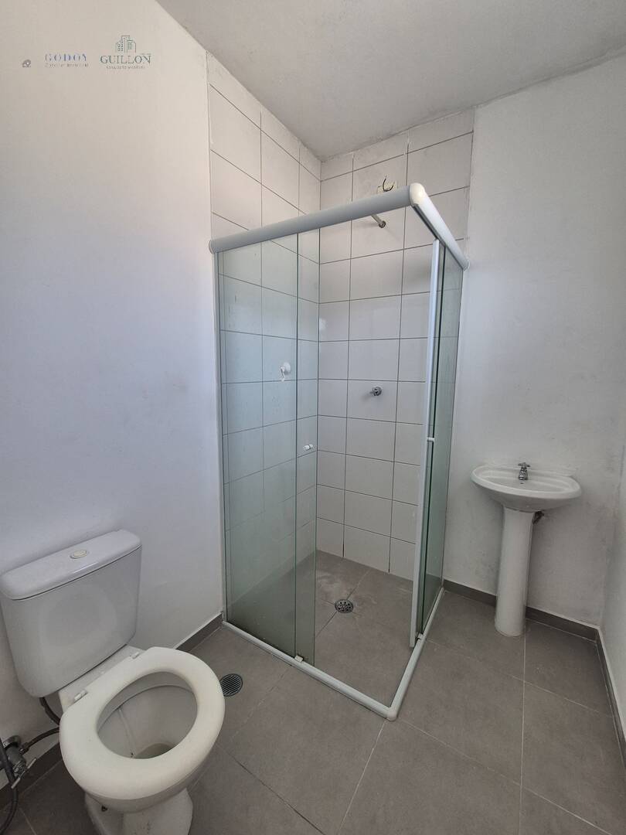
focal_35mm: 13
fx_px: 313
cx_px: 313
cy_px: 418
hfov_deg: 89.9
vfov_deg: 106.2
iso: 125
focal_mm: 2.2
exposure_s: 1/100
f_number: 2.2
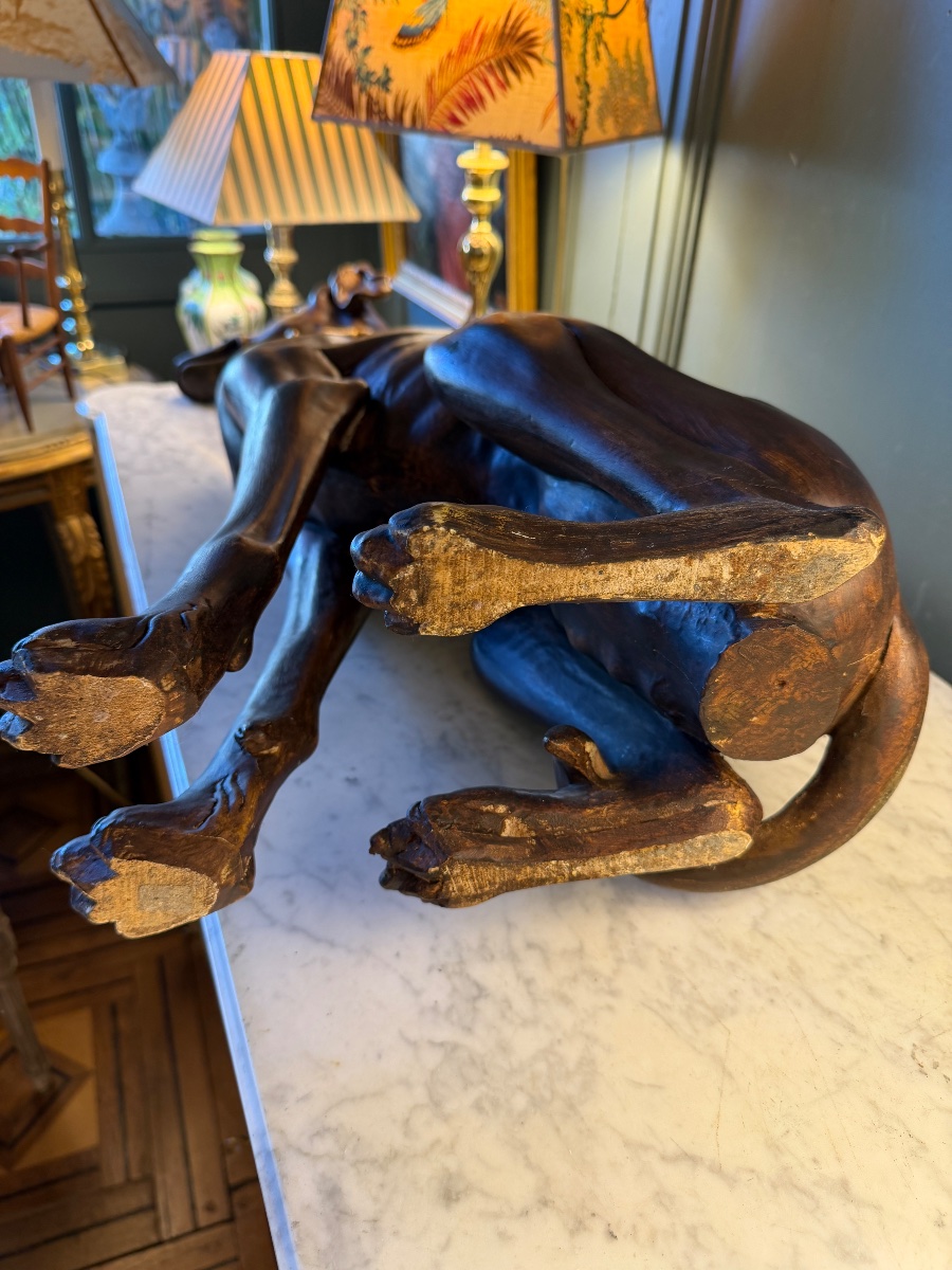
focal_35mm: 24
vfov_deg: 71.6
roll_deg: -2.6
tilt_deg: -34.0
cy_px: 635
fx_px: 880
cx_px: 476
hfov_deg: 56.8
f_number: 1.78
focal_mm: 6.76
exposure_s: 1/100
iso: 160
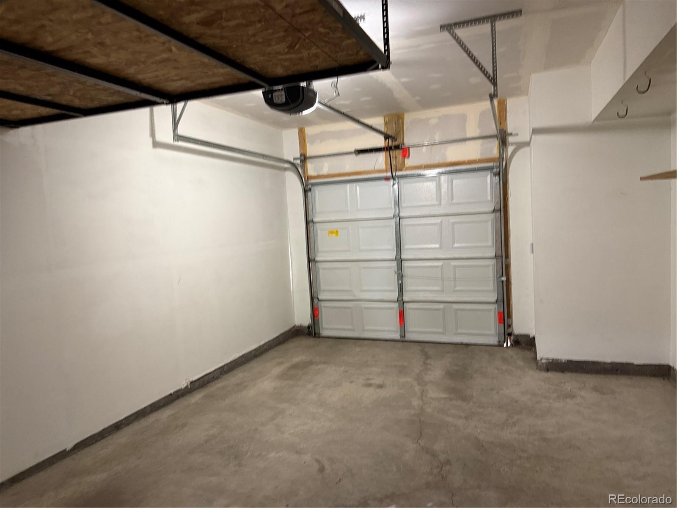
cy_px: 254
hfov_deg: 71.6
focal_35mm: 24
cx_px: 338
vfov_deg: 56.8
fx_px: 469
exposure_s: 1/40
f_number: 1.78
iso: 640
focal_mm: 6.76
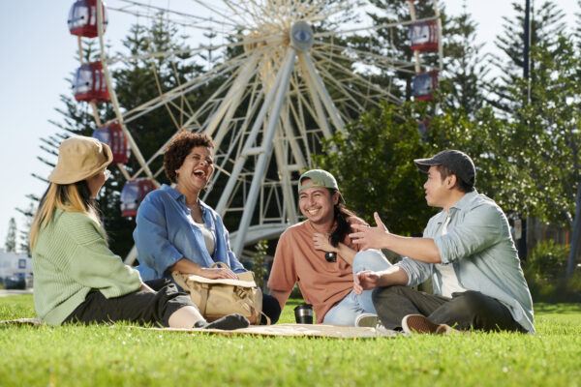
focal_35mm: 80
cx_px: 290
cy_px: 194
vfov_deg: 17.1
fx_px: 1291
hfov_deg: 25.4
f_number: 5.6
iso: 100
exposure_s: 1/320
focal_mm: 80
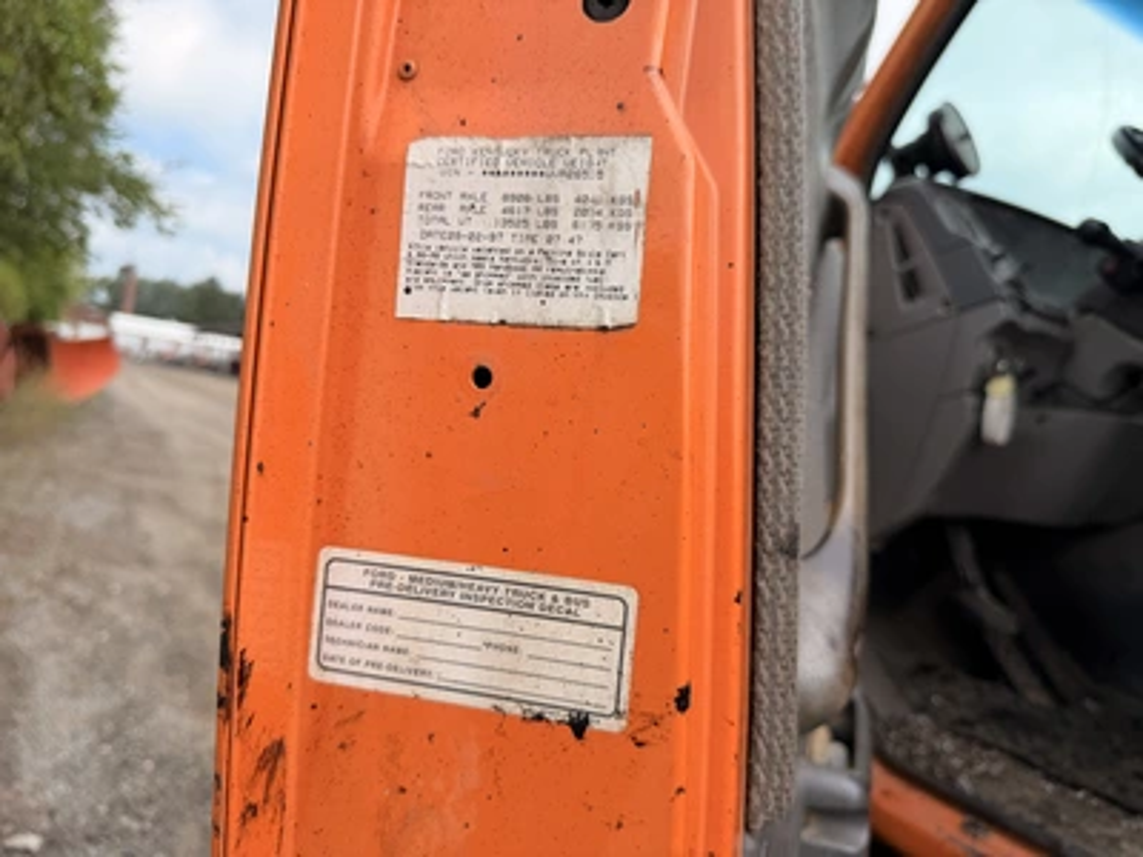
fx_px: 792
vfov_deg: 56.8
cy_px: 428
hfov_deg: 71.6
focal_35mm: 24
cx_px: 572
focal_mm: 6.76
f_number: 1.78
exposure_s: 1/2110
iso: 80
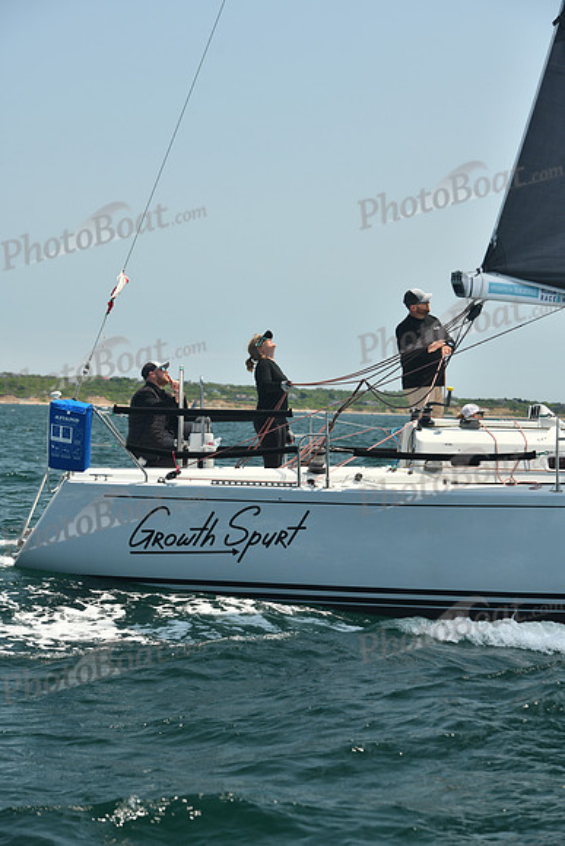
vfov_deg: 20.0
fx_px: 2400
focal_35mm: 102
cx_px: 282
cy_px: 423
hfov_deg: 13.4
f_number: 6.3
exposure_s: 1/640
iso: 320
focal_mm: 102
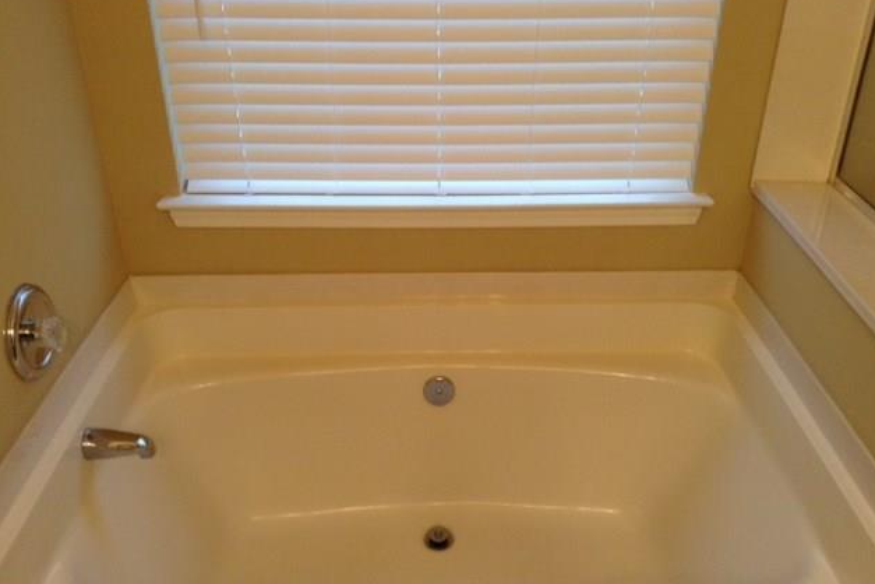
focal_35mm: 35
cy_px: 292
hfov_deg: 54.4
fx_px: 851
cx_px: 445
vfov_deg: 37.9
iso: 64
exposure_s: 1/24
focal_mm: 3.3
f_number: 2.4
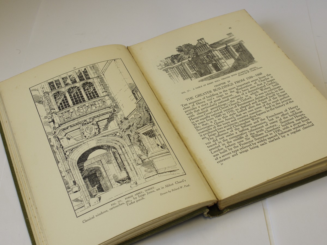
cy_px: 122
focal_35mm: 60
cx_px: 164
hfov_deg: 32.2
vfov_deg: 24.4
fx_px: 567
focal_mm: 30
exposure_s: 1/60
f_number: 8
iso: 400
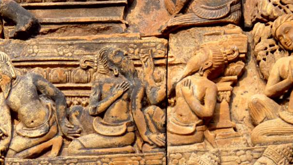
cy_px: 130
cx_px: 143
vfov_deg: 4.0
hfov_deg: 7.2
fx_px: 2339
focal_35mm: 301
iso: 100
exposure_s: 1/80
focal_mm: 34.4
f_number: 4.6
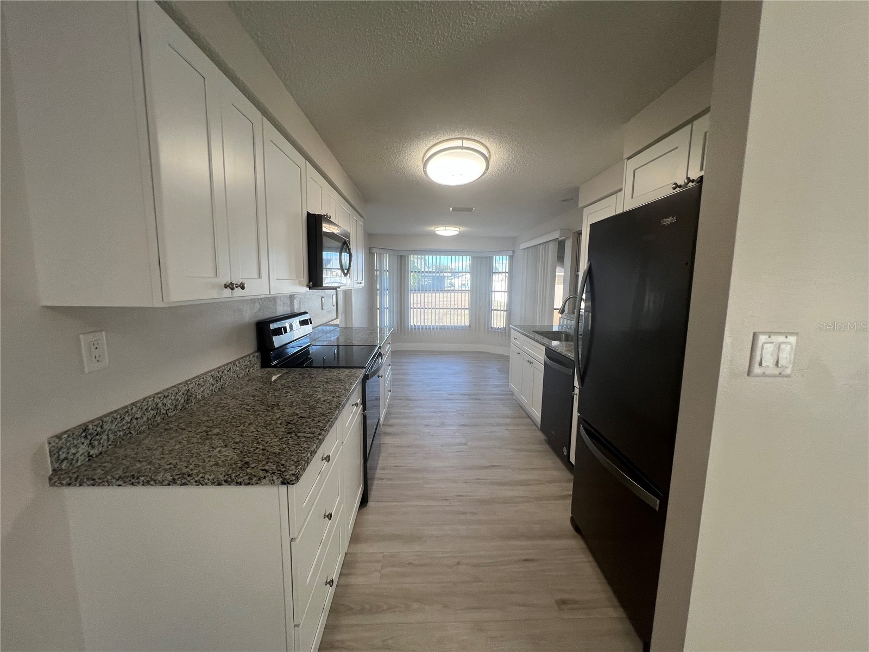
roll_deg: +0.6
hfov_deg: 106.2
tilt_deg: -6.1
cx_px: 434
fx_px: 326
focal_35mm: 13
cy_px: 326
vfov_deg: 89.9
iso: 80
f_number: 1.8
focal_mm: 1.57
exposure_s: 1/120
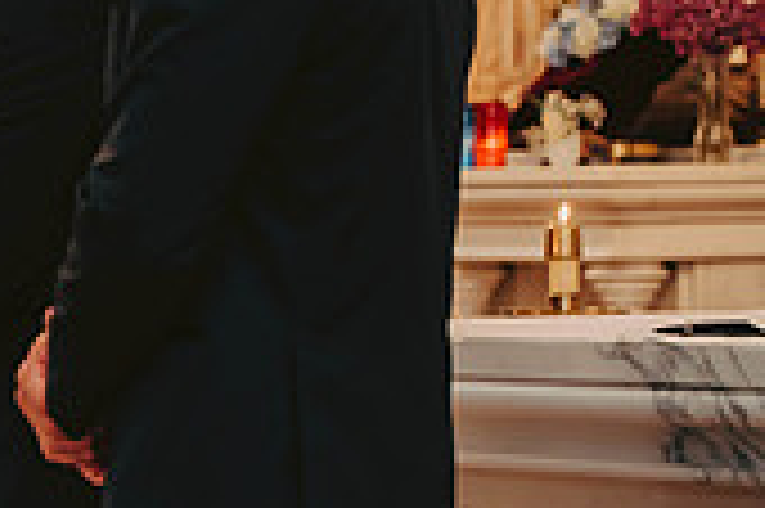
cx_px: -522
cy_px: 254
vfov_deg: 5.7
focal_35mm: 239
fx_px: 5074
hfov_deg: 8.4
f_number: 2.8
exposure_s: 1/80
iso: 800
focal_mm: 70
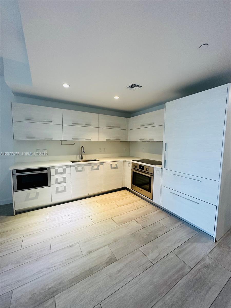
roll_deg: -1.0
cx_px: 116
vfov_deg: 102.1
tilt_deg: -5.9
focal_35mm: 14
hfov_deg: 85.7
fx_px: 125
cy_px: 154
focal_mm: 2.22
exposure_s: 1/60
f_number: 2.2
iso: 320
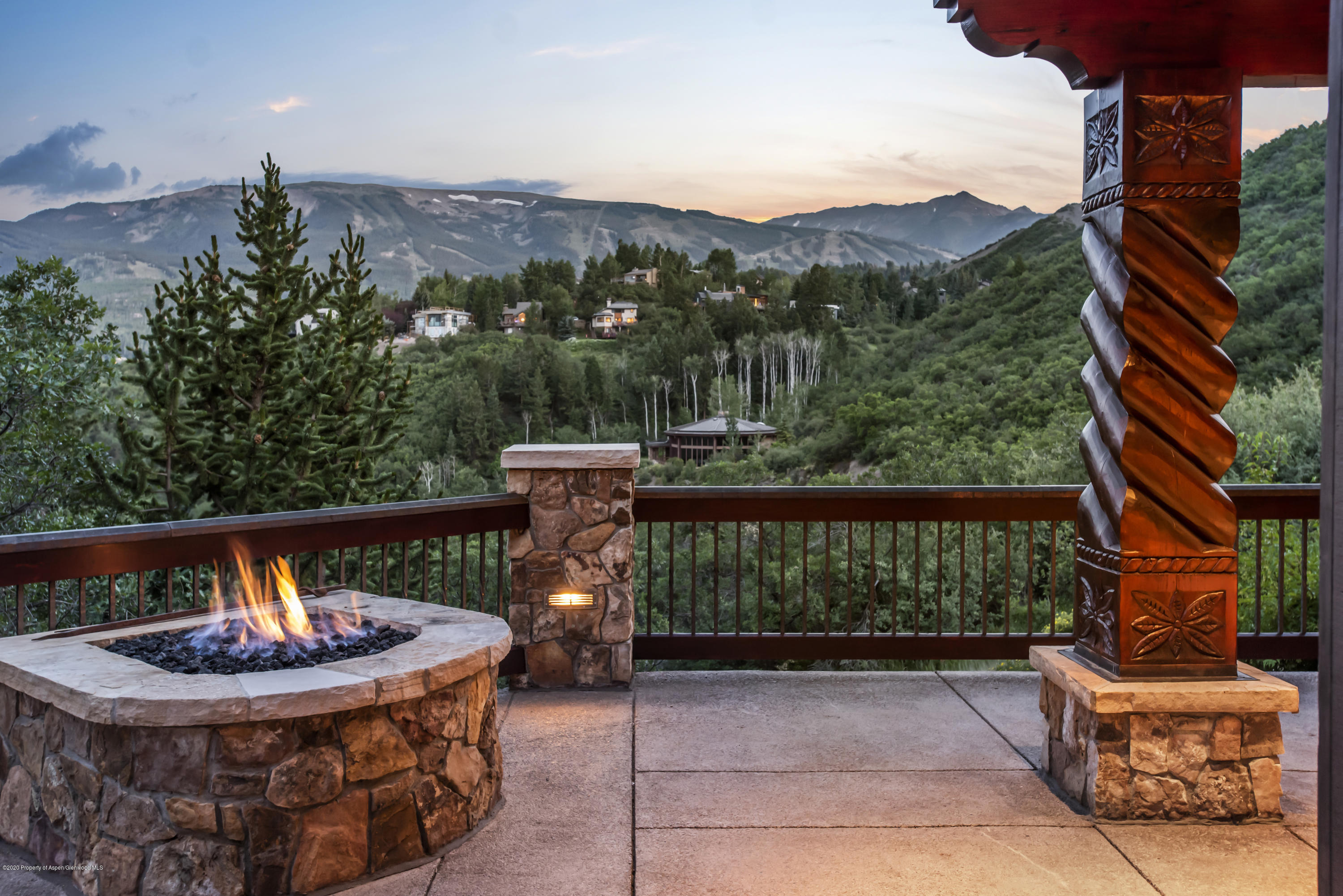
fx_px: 1194
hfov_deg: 58.7
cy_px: 448
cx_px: 672
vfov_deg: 41.1
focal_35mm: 32
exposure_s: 1/3
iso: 1250
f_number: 6.3
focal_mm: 32
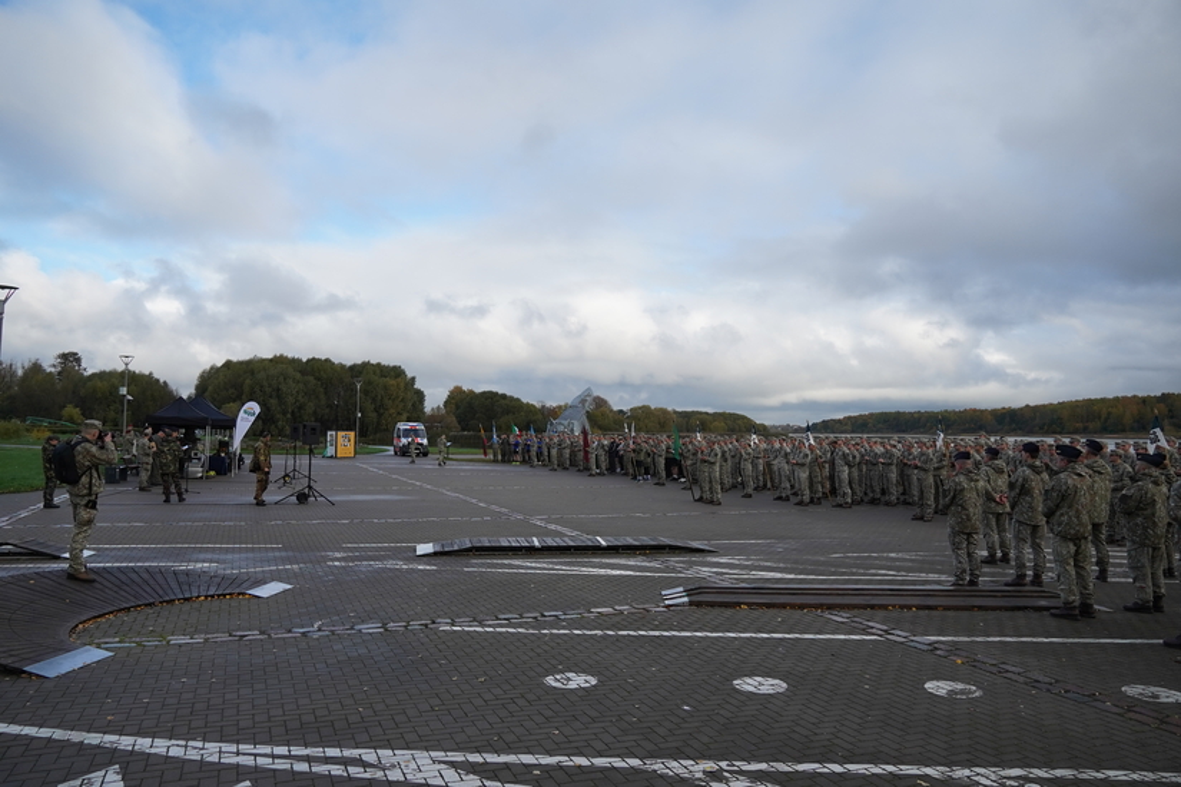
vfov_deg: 47.9
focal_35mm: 27
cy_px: 394
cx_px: 590
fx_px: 886
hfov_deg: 67.4
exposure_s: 1/2000
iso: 320
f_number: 4
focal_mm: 18
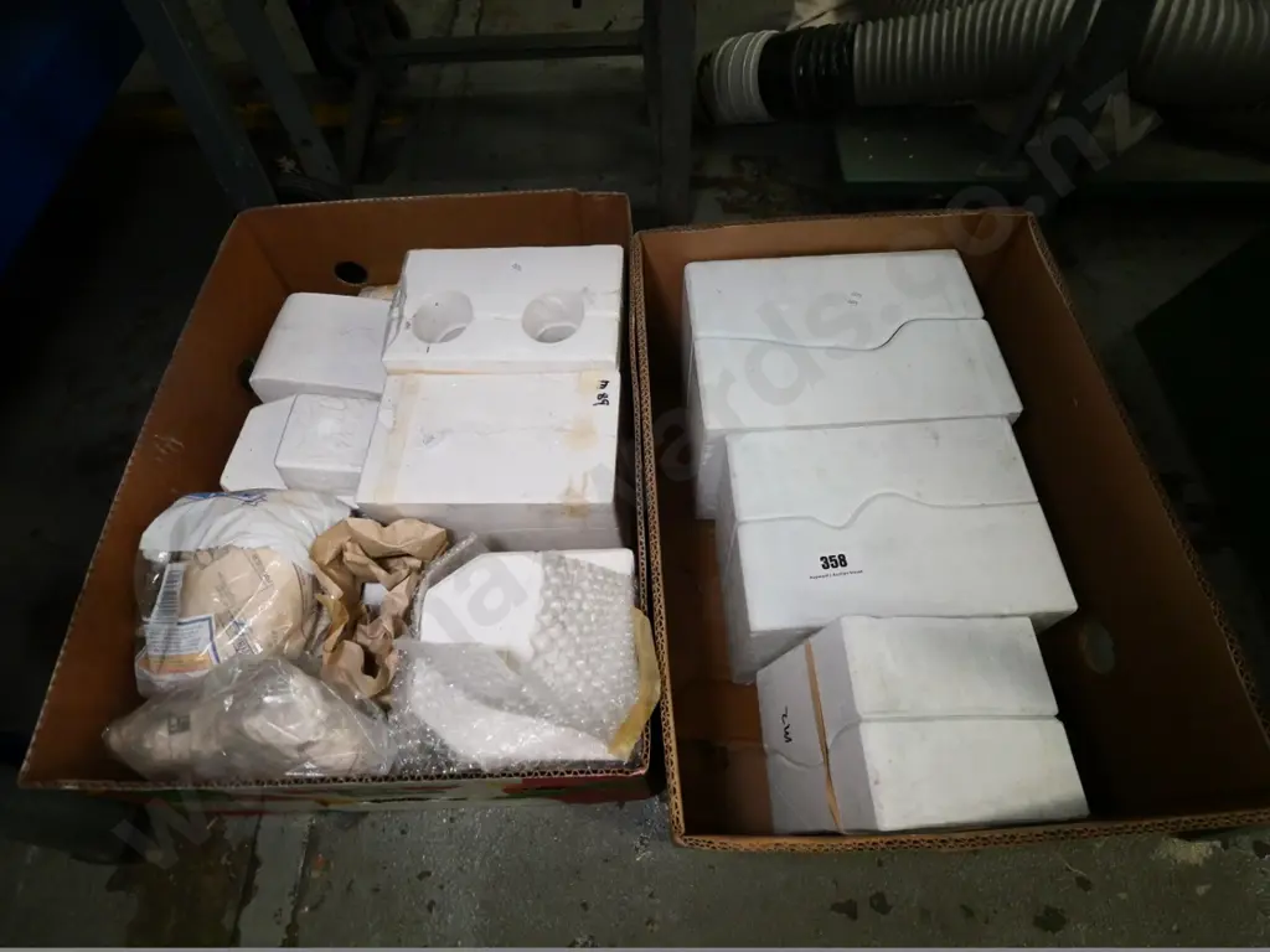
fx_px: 660
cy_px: 476
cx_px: 635
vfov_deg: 71.6
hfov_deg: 87.8
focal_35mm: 18
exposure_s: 1/640
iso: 3200
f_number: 4.5
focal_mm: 9
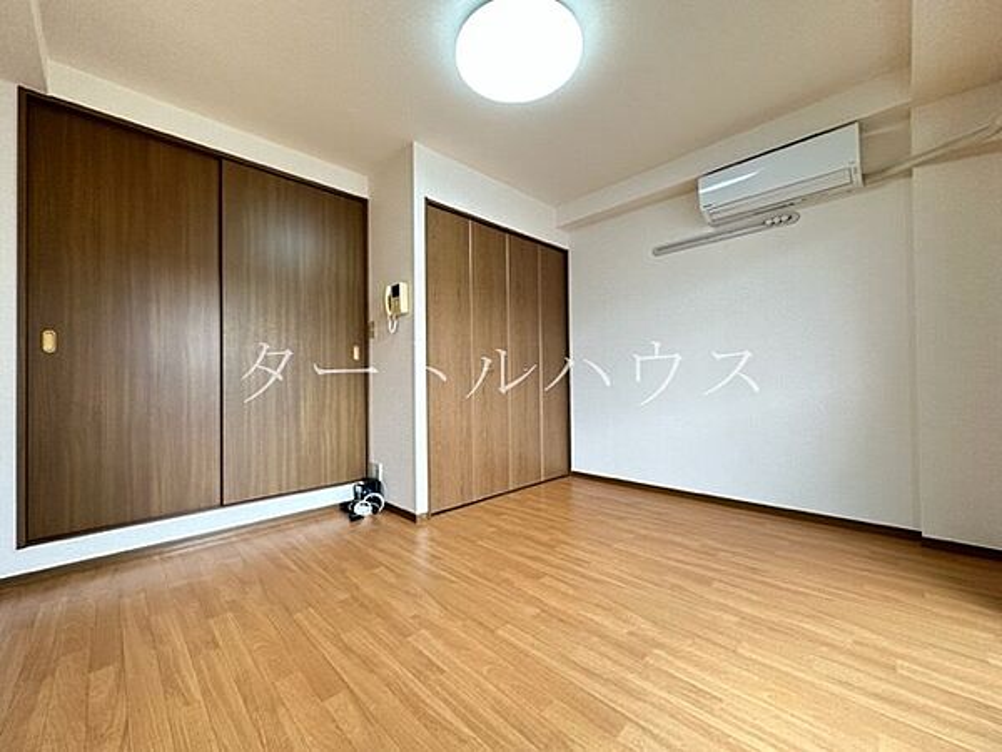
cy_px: 376
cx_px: 501
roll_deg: +0.3
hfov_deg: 102.1
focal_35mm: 14
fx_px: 405
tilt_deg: +0.4
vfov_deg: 85.7
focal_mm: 2.22
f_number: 2.2
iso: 200
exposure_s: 1/60
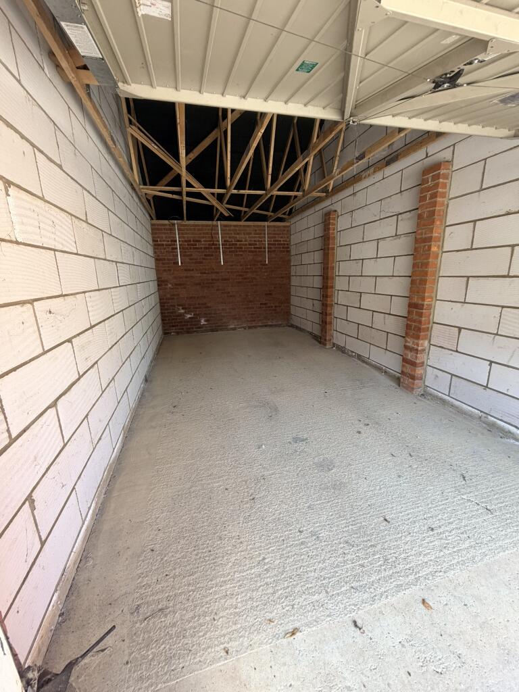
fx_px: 280
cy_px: 346
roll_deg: +2.1
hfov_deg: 85.7
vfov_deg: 102.1
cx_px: 260
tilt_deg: -14.3
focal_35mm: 14
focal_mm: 2.22
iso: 125
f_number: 2.2
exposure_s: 1/121
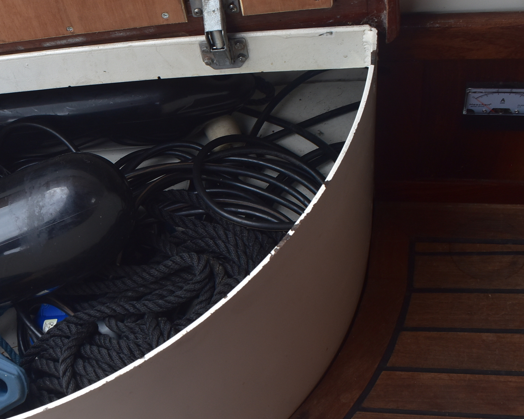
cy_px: 224
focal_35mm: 51
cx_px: 50
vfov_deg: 29.7
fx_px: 791
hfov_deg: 34.6
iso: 400
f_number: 9
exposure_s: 1/125
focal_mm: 20
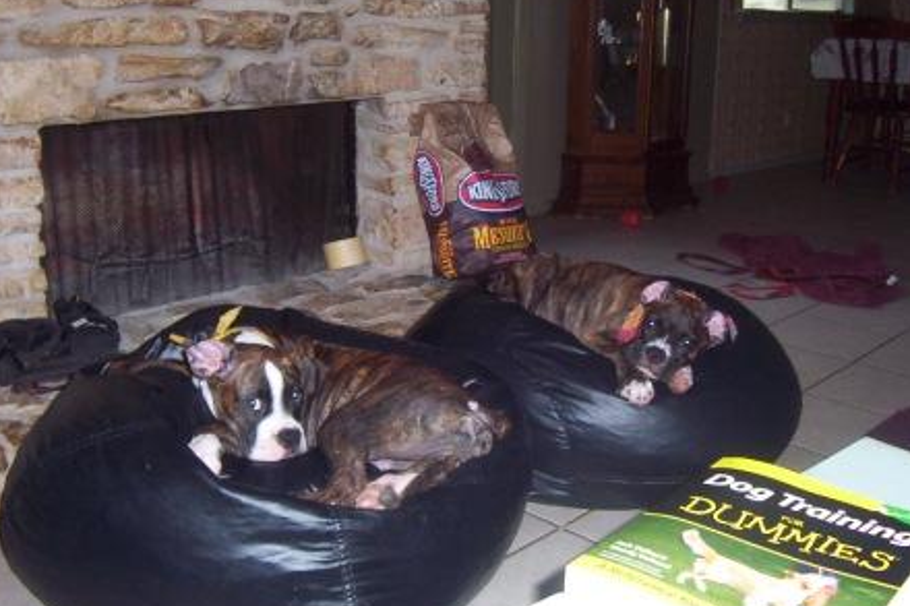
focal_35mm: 38
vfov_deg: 35.0
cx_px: 454
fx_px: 960
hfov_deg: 50.7
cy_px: 285
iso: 140
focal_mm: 5.54
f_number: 2.76
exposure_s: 1/30
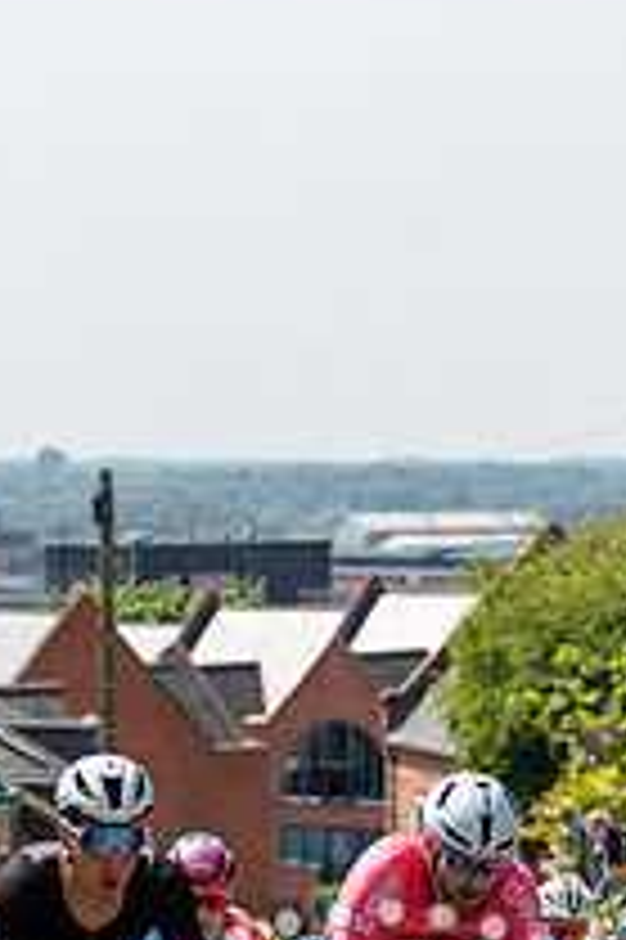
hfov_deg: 7.5
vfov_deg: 11.1
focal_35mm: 183
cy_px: 940
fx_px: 4781
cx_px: 468
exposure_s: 1/800
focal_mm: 85
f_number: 4.5
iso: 160
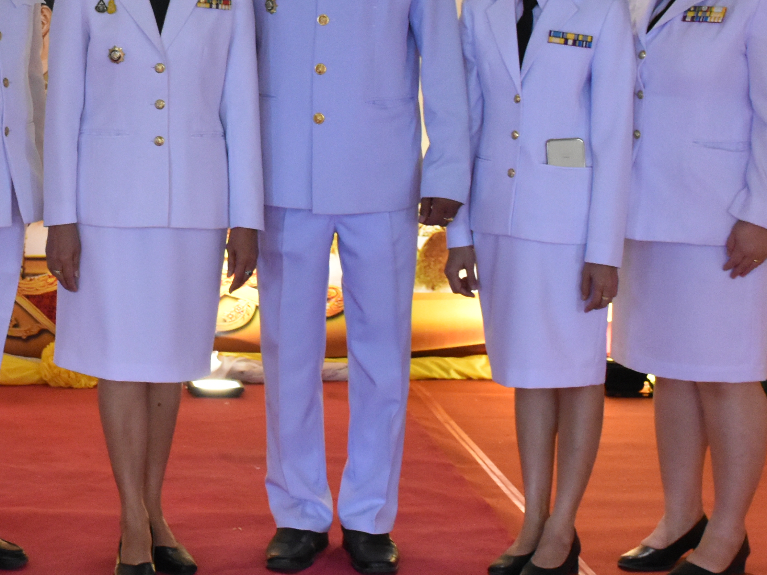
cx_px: 95
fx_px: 2105
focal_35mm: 95
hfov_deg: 20.3
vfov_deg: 15.4
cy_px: 82
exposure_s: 1/125
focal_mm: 26
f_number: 5.6
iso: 3200
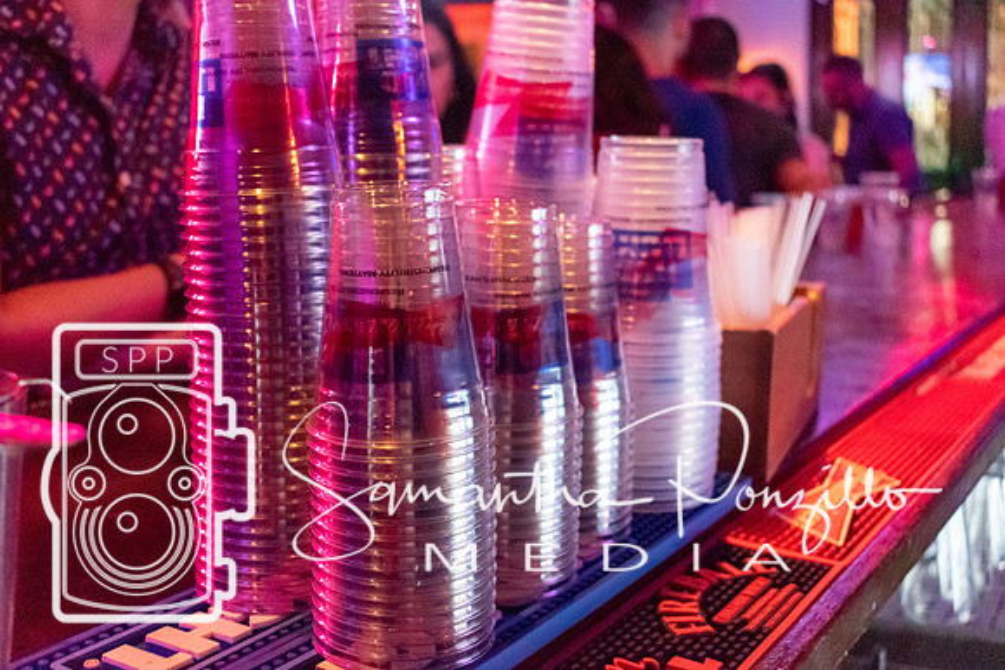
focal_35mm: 44
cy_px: 335
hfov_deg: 44.5
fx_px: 1229
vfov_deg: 30.5
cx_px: 502
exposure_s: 1/13
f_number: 4.2
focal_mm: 29
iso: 12800
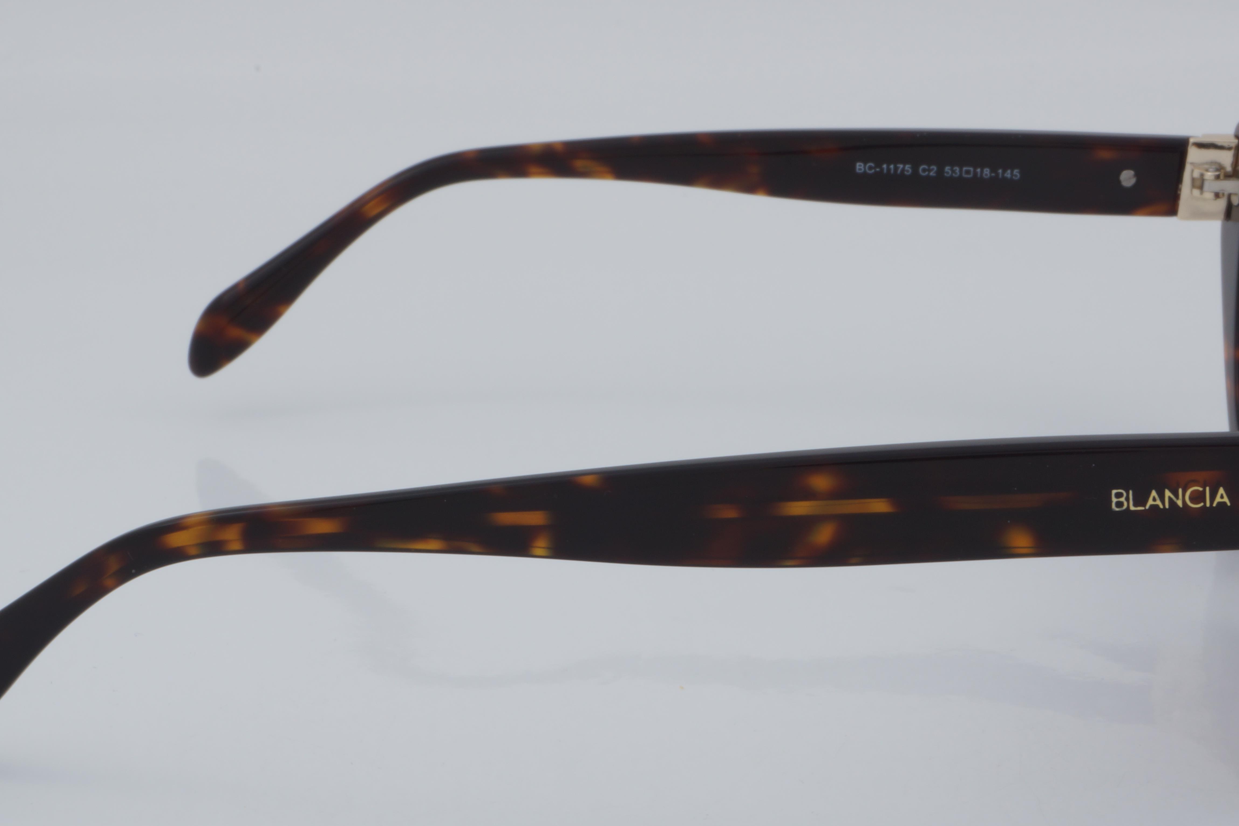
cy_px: 482
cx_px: 649
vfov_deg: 14.0
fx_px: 3372
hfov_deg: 20.8
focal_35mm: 98
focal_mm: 50
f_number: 32
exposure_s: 1/4
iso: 100
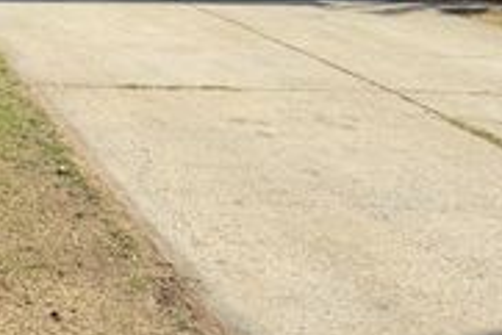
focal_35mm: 69
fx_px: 963
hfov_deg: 25.2
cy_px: -46
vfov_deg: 18.9
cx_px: -153
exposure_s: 1/1230
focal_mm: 6.76
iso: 100
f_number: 1.78
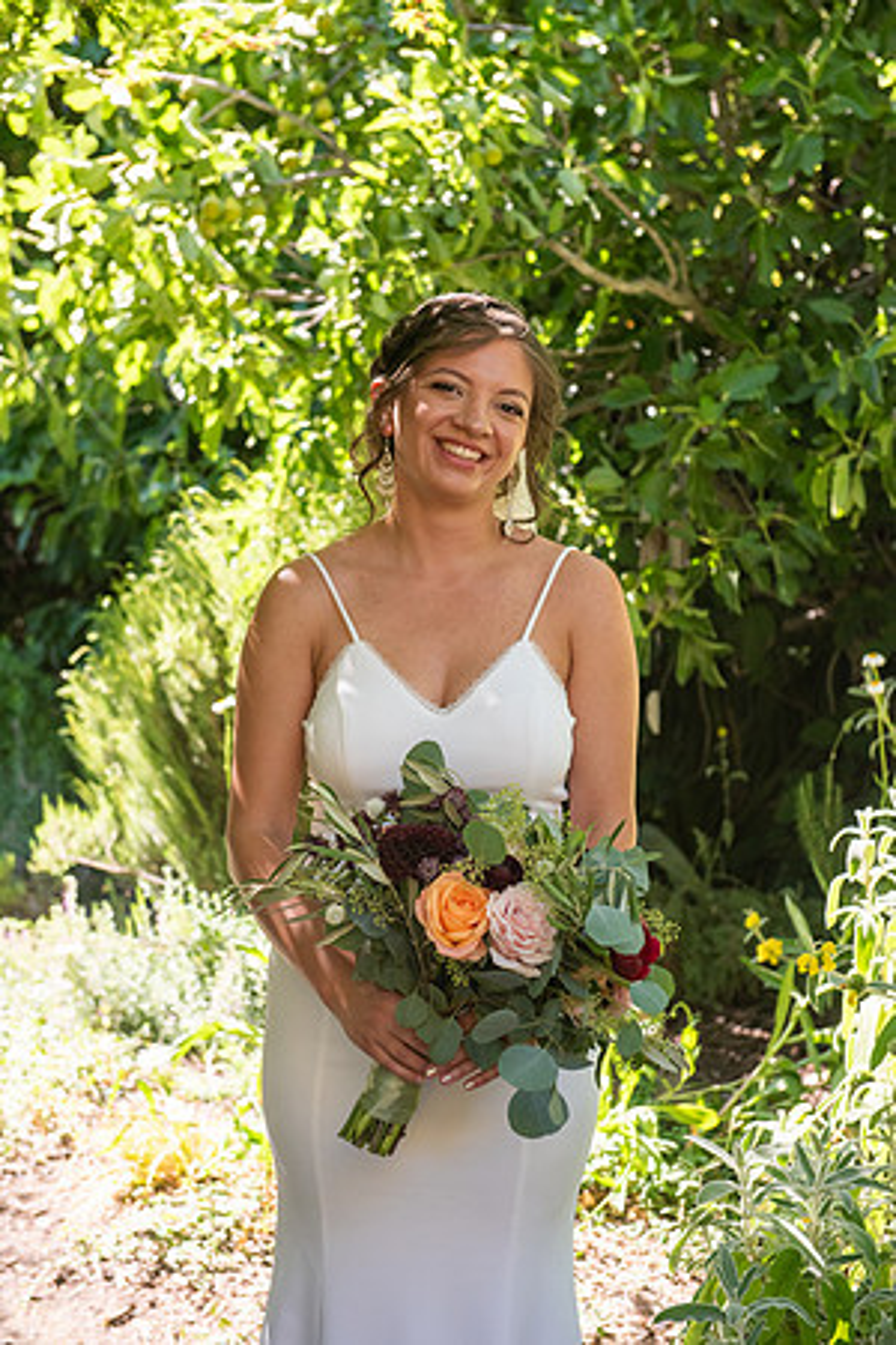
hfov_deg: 19.5
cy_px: 672
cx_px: 448
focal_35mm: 70
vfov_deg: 28.8
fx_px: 2613
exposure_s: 1/500
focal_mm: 70
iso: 640
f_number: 5
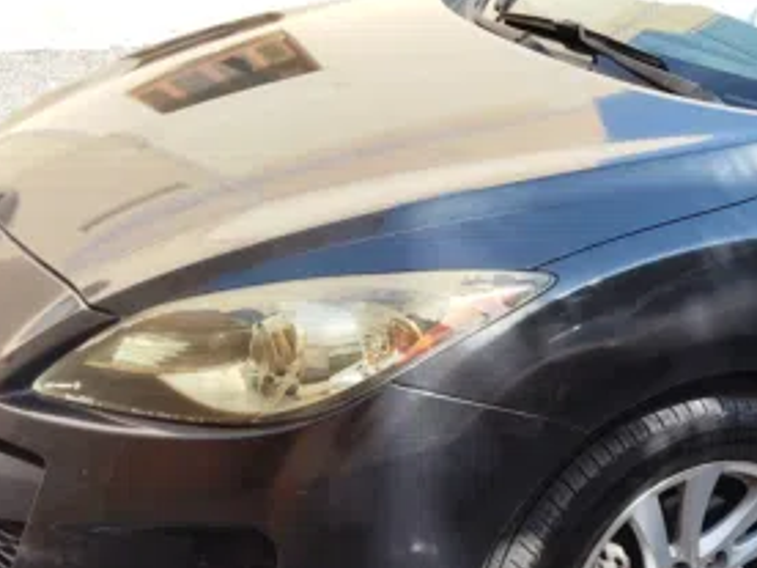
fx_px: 1268
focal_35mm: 58
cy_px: 324
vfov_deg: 25.2
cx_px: 812
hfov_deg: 30.1
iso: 100
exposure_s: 1/612
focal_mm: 4.15
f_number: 1.8
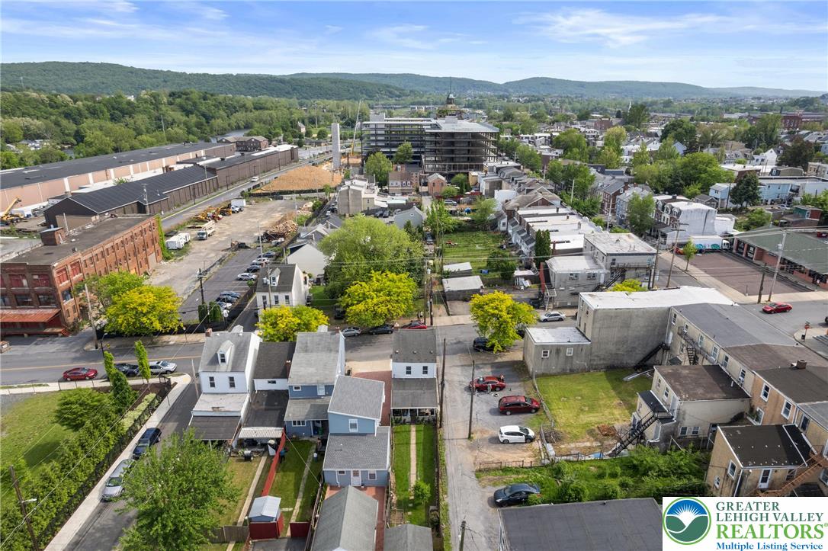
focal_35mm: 22
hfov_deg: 78.6
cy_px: 276
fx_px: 506
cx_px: 414
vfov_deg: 57.2
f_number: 2.8
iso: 130
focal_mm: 8.38
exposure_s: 1/1000
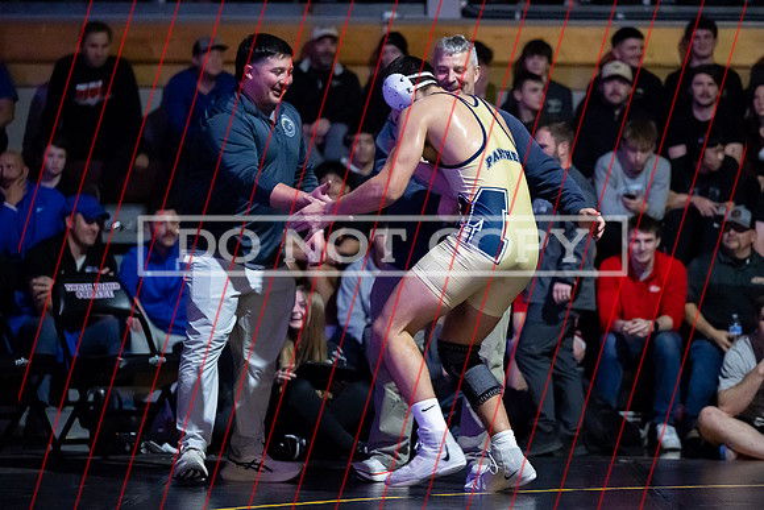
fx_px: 2932
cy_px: 246
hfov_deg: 14.8
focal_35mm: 138
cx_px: 435
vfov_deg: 9.9
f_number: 2.8
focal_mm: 120
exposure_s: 1/640
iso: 16000
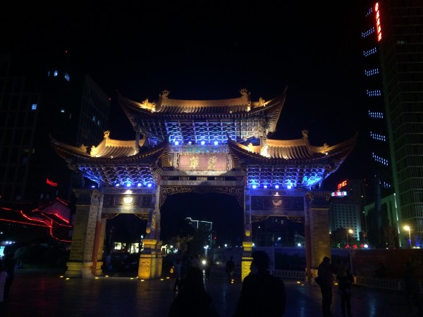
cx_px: 212
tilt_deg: +14.4
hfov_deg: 61.7
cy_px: 158
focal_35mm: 29
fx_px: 354
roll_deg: -0.6
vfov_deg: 48.2
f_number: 2.2
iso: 250
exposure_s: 1/33
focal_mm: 4.15
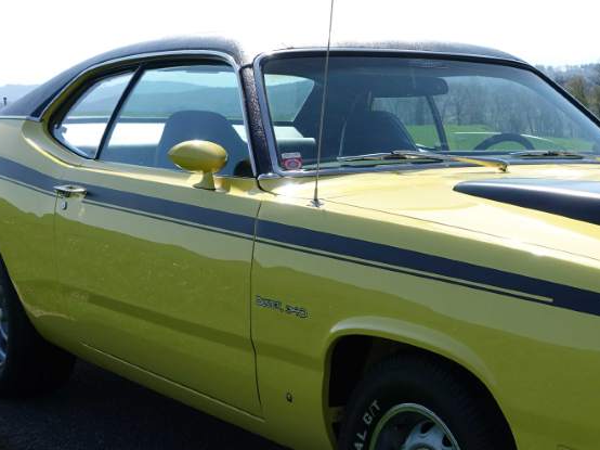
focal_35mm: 68
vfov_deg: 21.6
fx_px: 1178
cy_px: 259
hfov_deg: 27.8
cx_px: 503
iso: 125
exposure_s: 1/800
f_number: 4.5
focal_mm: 12.48
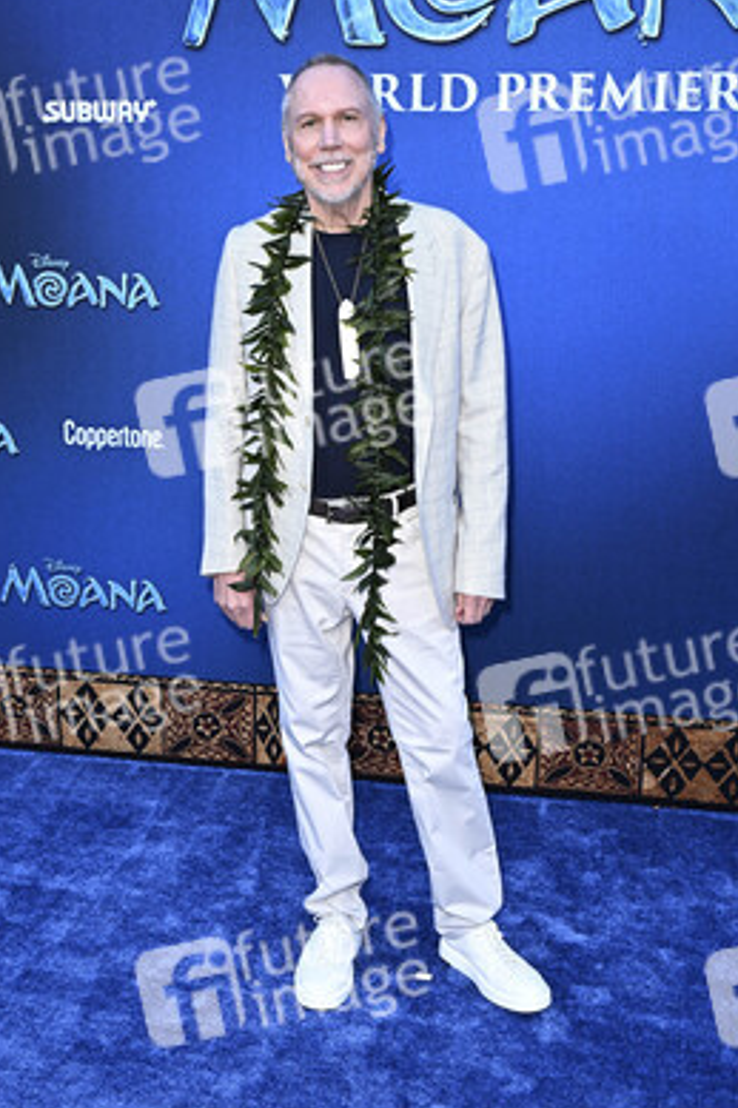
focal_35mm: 38
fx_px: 1169
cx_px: 365
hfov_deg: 35.0
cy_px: 553
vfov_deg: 50.7
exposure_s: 1/250
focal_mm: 37
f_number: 6.3
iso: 800
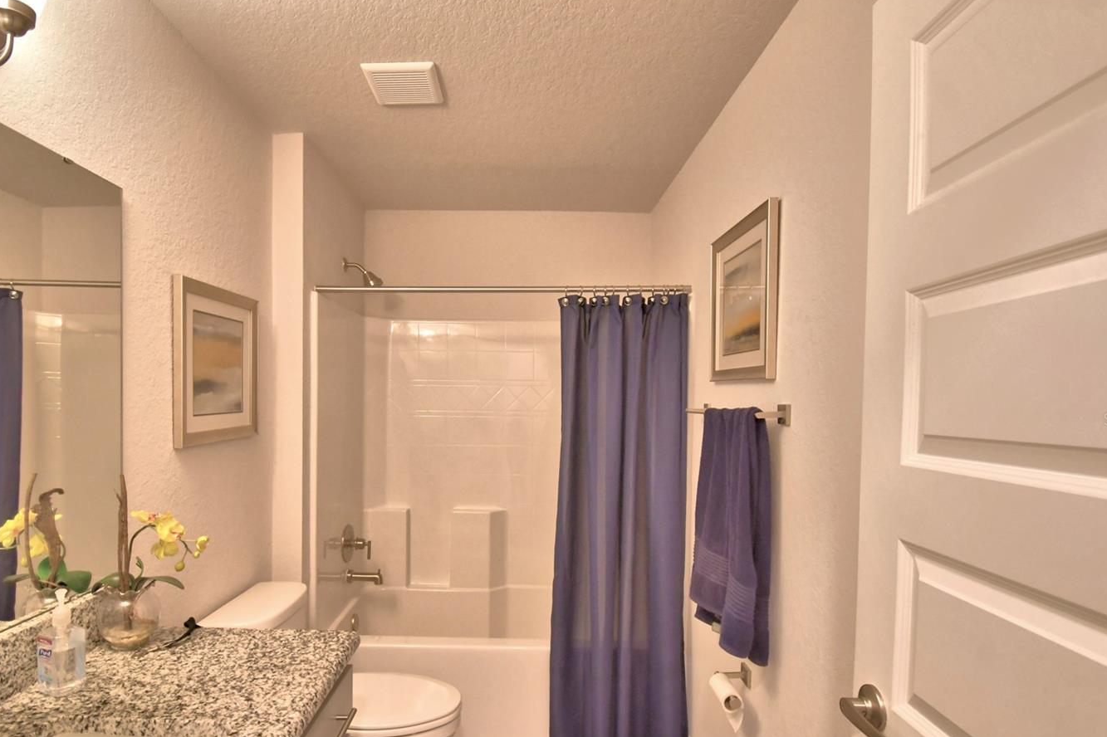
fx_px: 553
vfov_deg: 67.1
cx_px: 513
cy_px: 419
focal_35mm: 18
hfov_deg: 89.9
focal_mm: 10
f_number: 4.5
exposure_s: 1/30
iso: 720
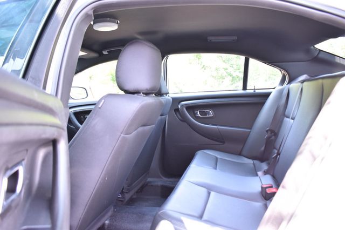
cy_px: 115
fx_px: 287
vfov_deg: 43.6
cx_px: 172
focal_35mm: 30
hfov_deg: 62.0
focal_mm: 20
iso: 1000
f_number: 4
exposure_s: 1/125
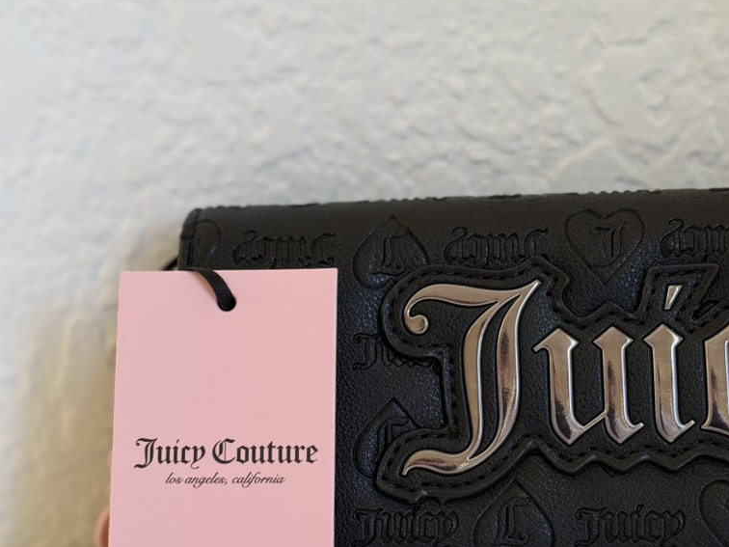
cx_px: 369
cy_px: 381
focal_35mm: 65
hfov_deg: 29.8
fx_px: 1369
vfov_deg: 22.5
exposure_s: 1/60
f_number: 1.78
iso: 125
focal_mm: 6.76
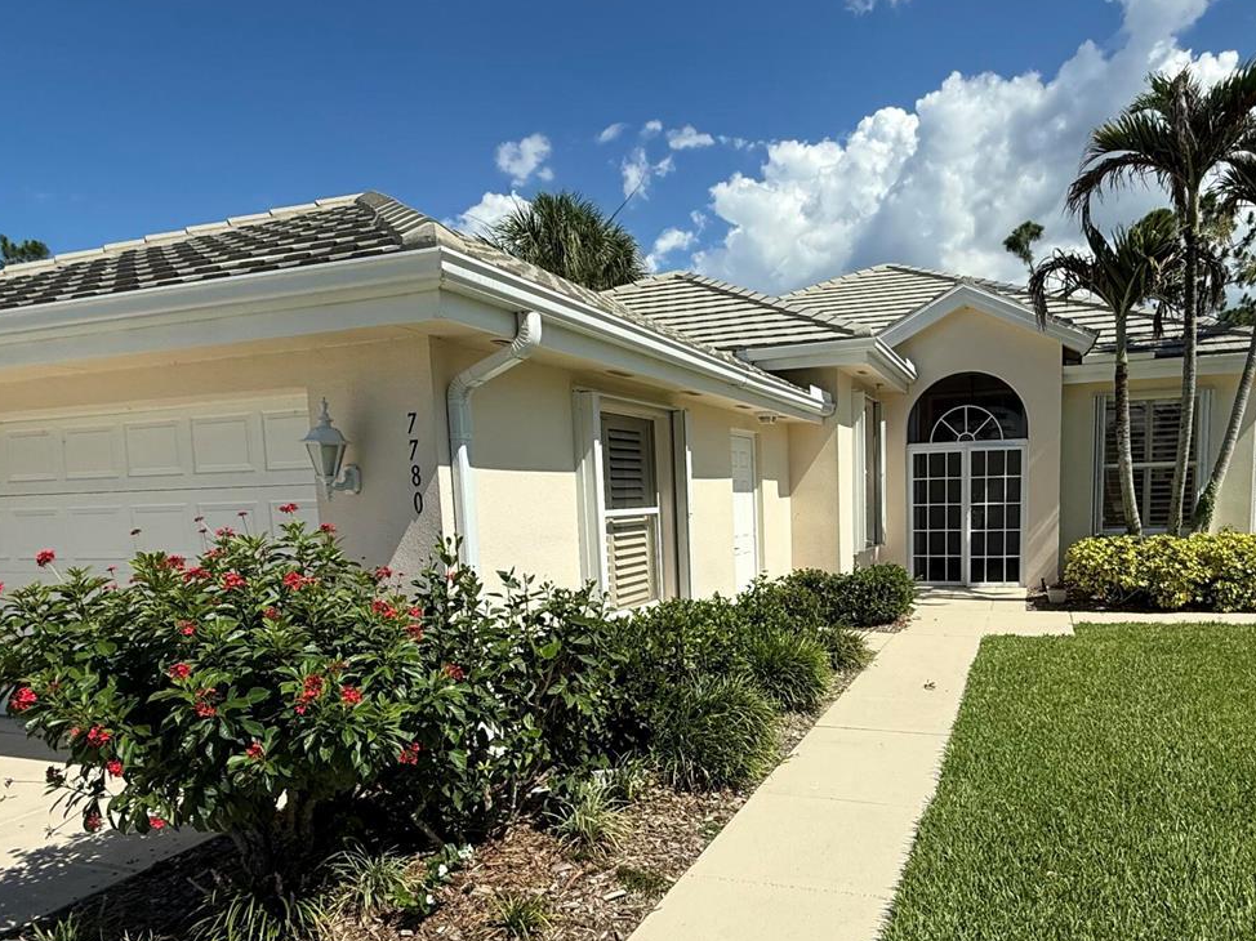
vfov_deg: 58.0
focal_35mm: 23
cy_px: 596
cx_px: 769
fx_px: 834
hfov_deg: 72.9
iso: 50
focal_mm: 2.22
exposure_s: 1/3289
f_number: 2.2
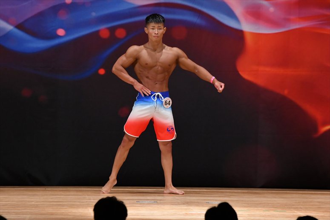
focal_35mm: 300
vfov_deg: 4.6
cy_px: 110
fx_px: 2749
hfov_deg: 6.9
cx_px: 165
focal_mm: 200
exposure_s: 1/400
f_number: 5.6
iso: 3200
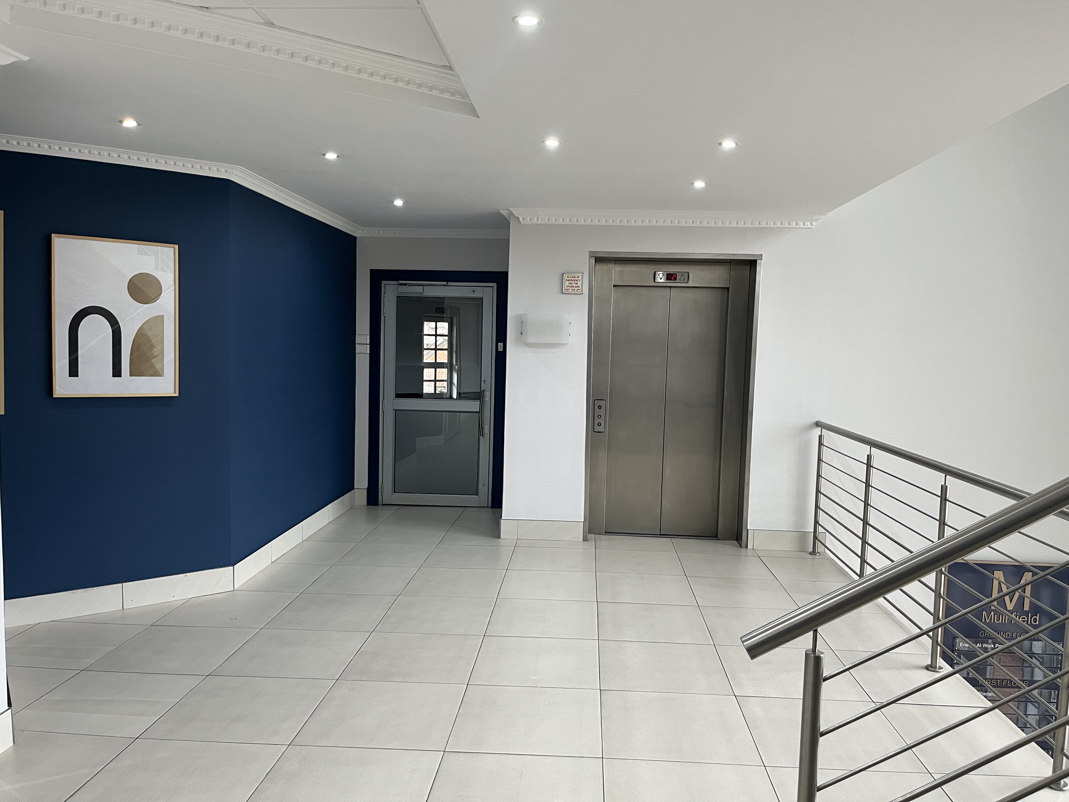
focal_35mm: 26
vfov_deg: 53.1
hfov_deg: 67.3
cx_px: 534
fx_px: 803
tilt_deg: -5.8
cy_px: 401
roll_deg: -1.9
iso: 100
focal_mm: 5.1
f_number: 1.6
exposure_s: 1/50
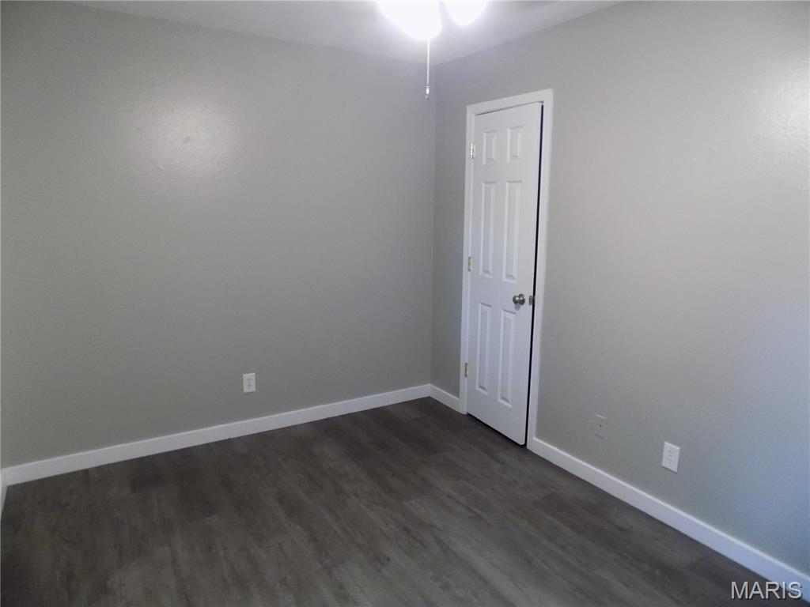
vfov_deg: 58.9
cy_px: 304
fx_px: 538
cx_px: 405
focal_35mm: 23
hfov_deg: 73.9
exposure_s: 1/15
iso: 400
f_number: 3.1
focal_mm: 4
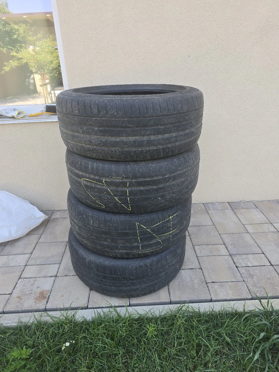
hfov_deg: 58.9
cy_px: 186
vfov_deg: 73.9
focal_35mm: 23
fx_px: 247
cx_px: 140
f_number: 1.7
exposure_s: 1/101
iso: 16
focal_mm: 6.3
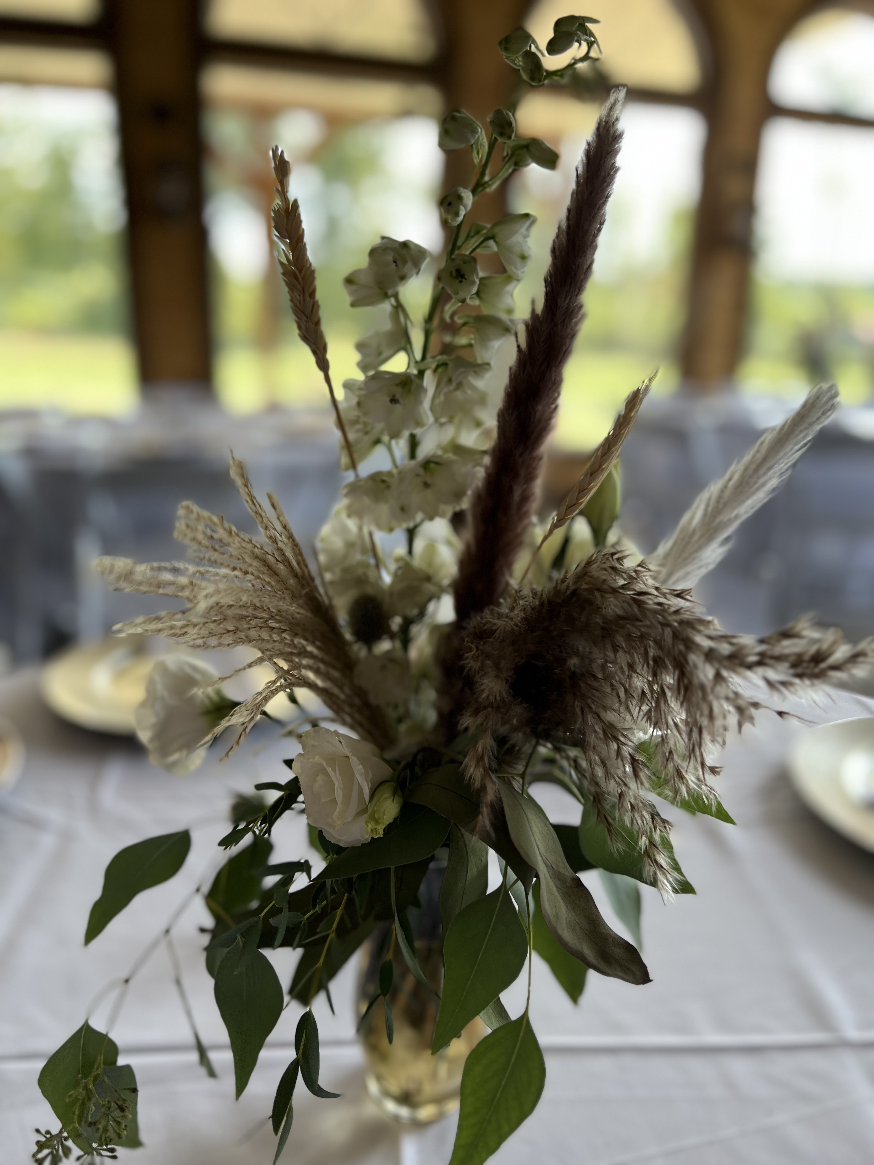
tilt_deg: -17.5
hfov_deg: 53.1
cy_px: 582
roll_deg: -0.5
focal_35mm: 26
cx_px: 437
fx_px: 875
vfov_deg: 67.3
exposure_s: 1/183
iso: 40
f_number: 1.5
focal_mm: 5.7
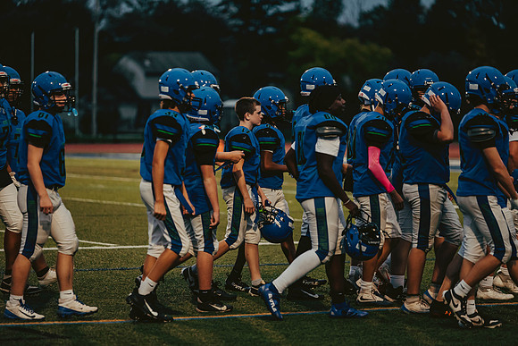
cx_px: 259
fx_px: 2447
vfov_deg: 8.1
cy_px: 173
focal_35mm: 170
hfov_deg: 12.1
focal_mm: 170
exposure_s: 1/1250
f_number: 2.8
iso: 2000
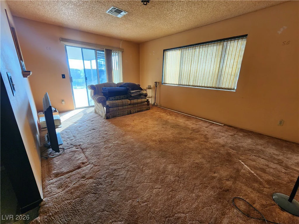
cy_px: 112
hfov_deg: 106.2
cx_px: 150
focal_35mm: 13
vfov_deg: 89.9
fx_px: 112
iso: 200
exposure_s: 1/60
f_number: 2.2
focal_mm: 2.2
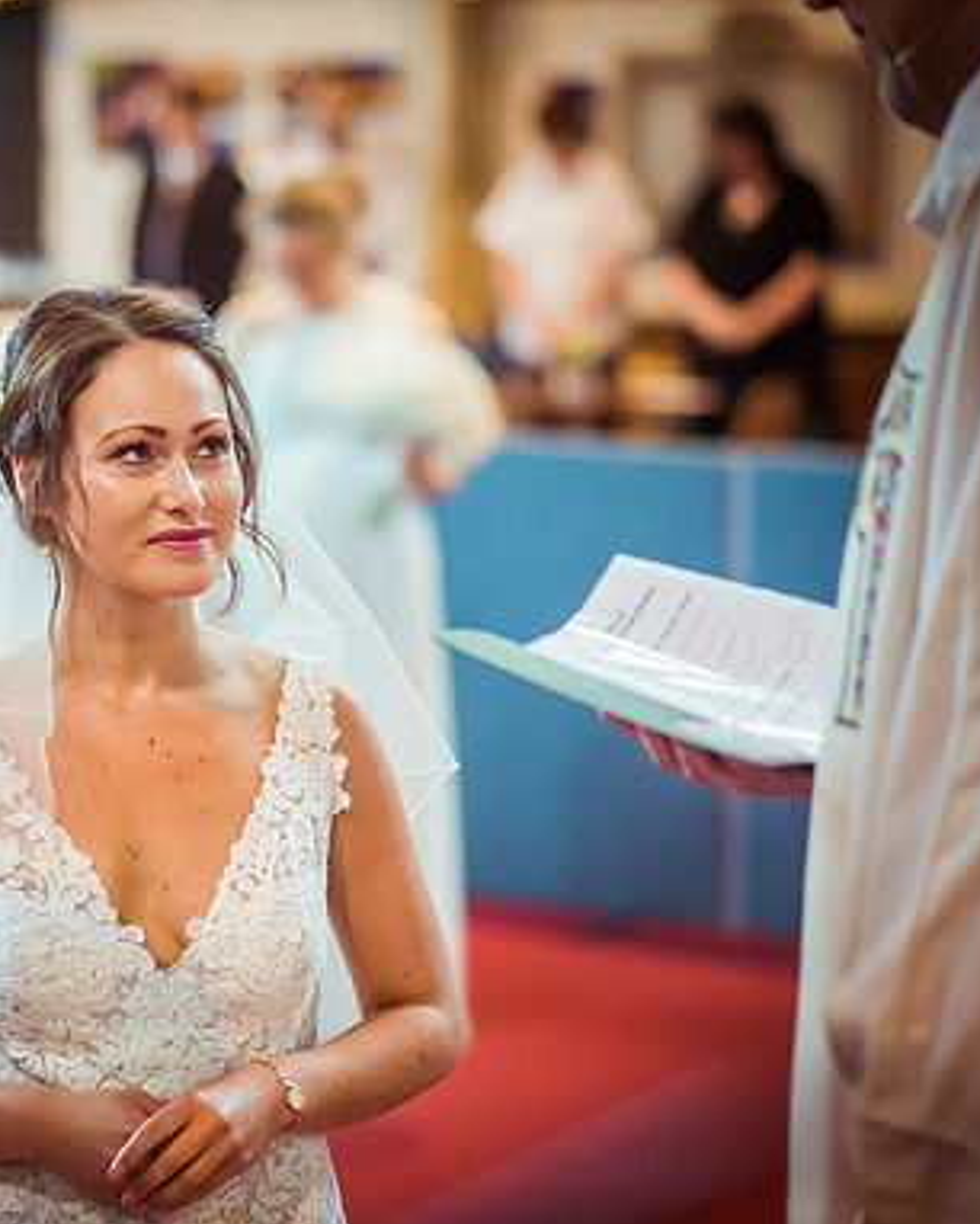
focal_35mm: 121
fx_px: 4383
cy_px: 612
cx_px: 102
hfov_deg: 12.7
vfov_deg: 15.9
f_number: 2.2
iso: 4500
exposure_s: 1/500
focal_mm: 85
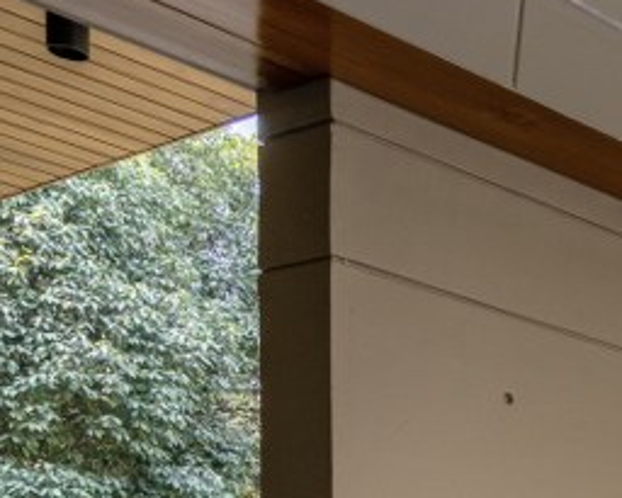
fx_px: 1381
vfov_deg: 17.9
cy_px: 776
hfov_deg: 18.2
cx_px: 1205
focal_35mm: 75
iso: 125
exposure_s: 1/30
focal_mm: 16
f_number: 8
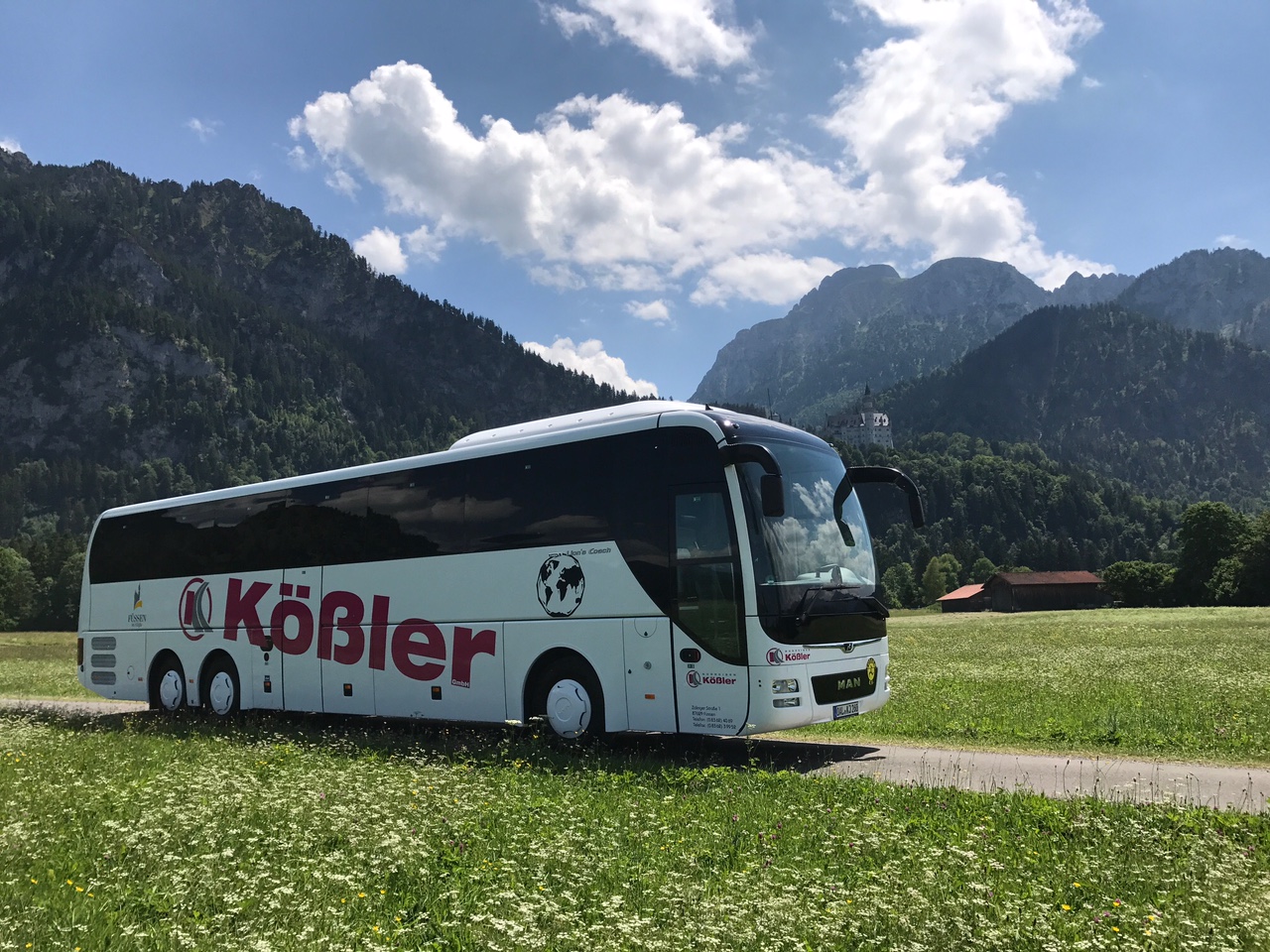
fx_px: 1027
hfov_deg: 63.4
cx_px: 635
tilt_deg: +11.1
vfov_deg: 49.7
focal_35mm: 28
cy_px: 476
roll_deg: +1.4
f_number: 1.8
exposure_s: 1/4000
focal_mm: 3.99
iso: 20
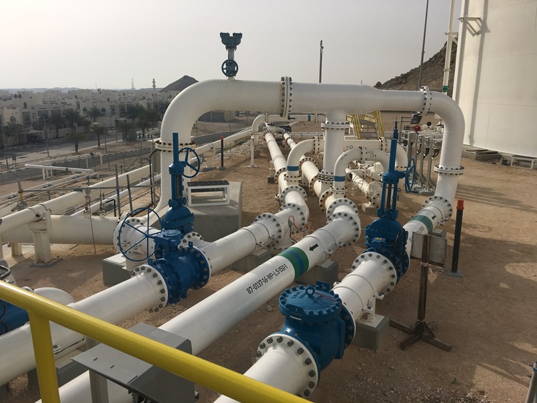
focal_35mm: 29
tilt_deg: -14.7
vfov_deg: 48.3
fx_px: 450
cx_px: 268
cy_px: 202
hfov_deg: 61.6
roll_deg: -0.1
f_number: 2.2
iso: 25
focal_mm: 4.15
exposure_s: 1/3663
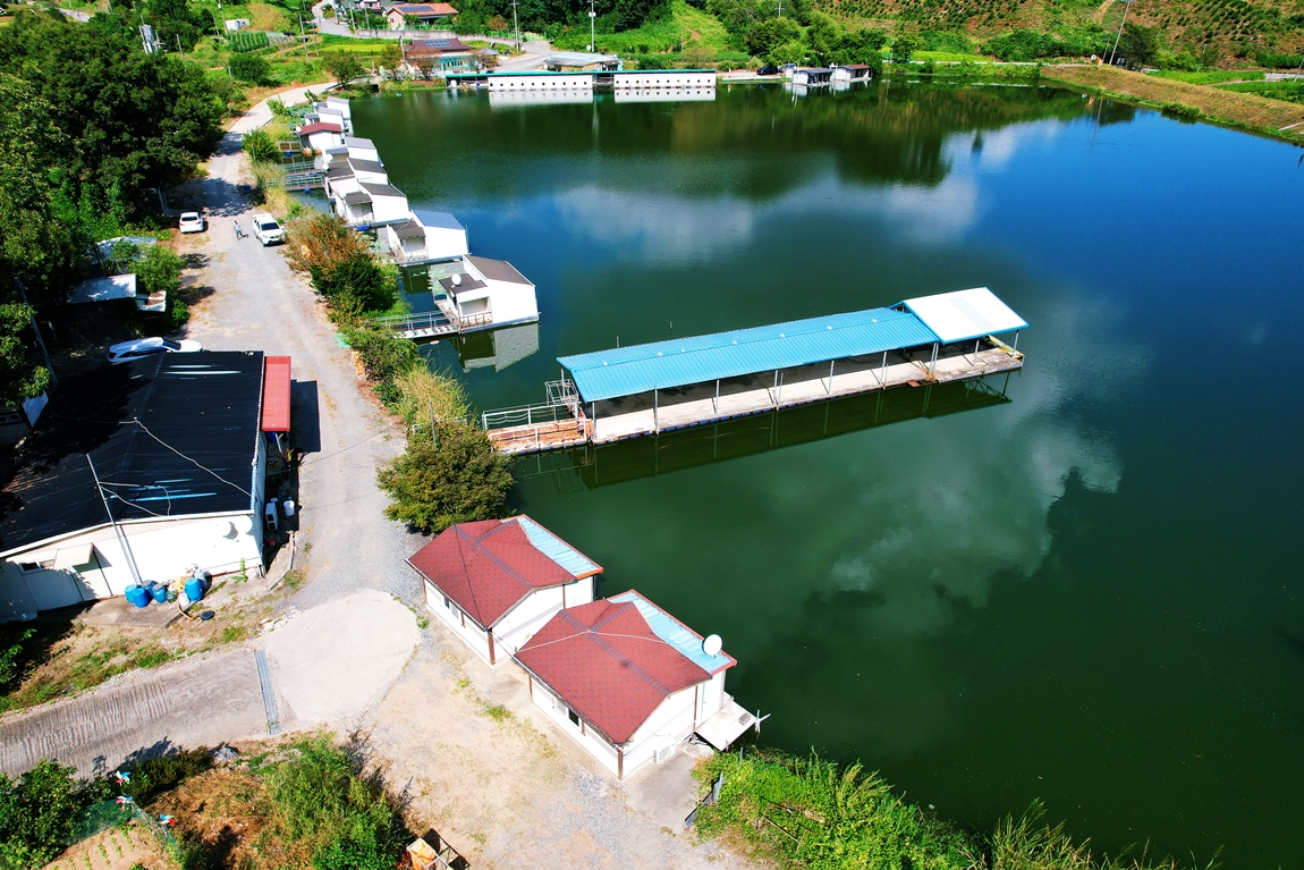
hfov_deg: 78.6
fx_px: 797
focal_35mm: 22
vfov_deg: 57.2
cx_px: 652
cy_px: 435
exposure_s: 1/2000
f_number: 2.8
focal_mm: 8.38
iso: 130
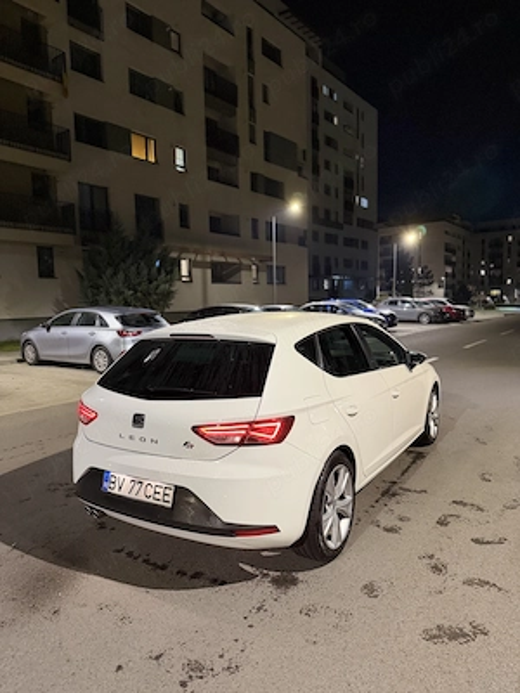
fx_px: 481
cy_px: 346
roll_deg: +1.7
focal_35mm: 24
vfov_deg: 71.6
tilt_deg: -5.5
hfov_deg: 56.8
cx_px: 260
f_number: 1.78
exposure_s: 1/51
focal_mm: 6.76
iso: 800
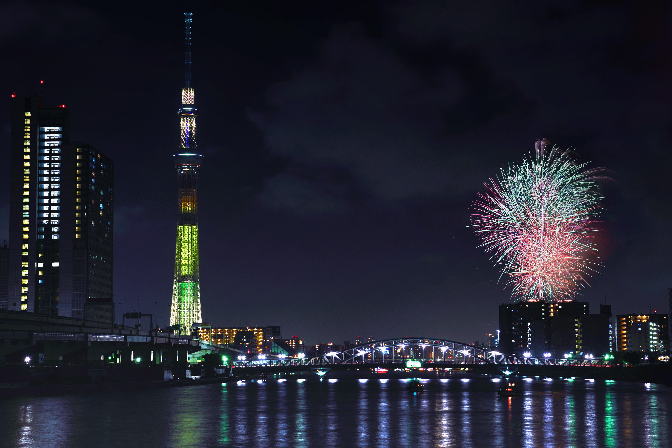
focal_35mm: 70
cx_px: 336
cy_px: 224
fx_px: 1307
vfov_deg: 19.5
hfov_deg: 28.8
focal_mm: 70
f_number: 6.3
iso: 100
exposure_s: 5
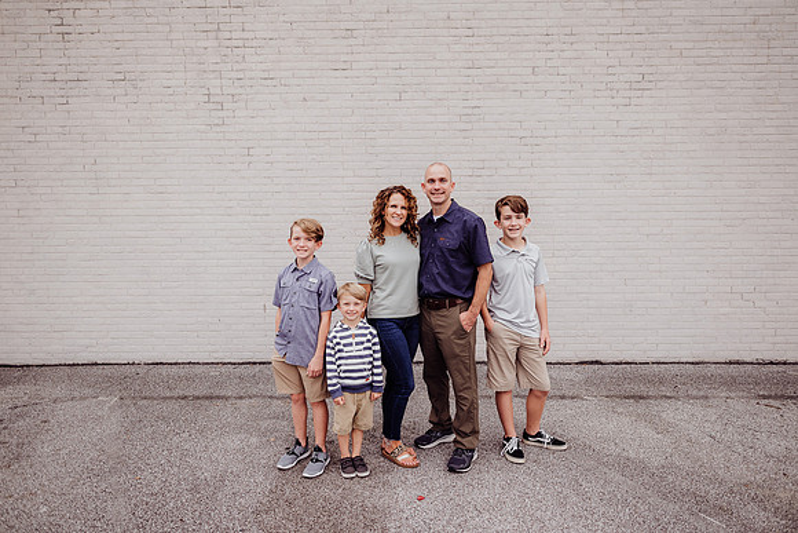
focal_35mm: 24
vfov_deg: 53.2
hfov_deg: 73.7
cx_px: 399
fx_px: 532
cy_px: 266
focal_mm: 24
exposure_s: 1/200
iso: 200
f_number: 2.5
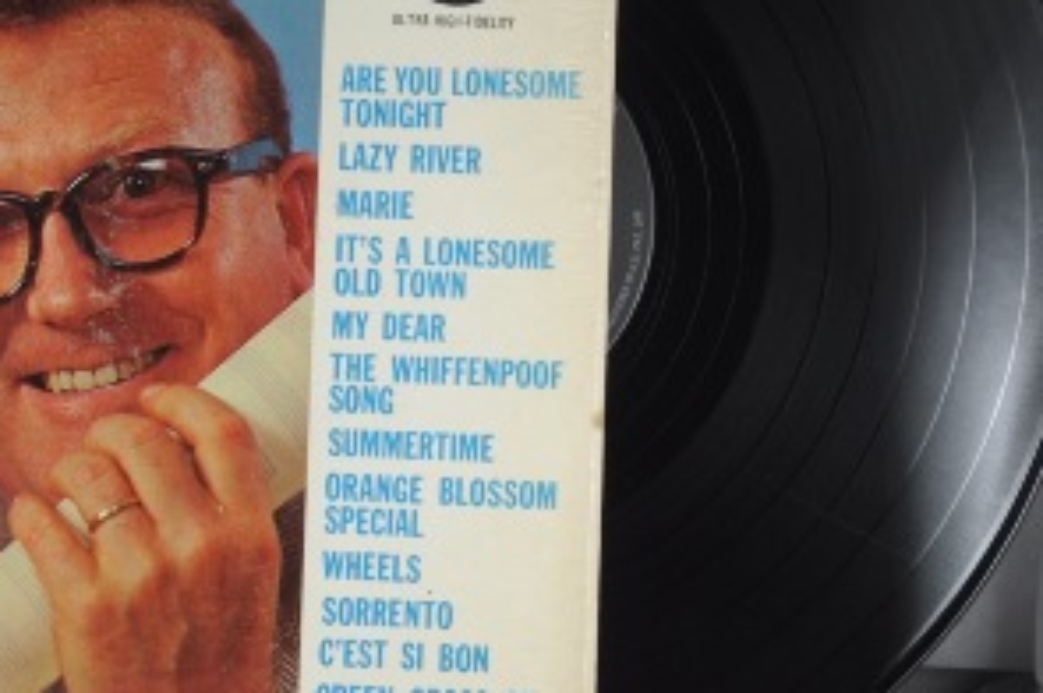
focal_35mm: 143
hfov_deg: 14.2
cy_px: 235
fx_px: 4138
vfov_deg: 9.6
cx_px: 81
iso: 200
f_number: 8
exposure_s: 1/60
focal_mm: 44
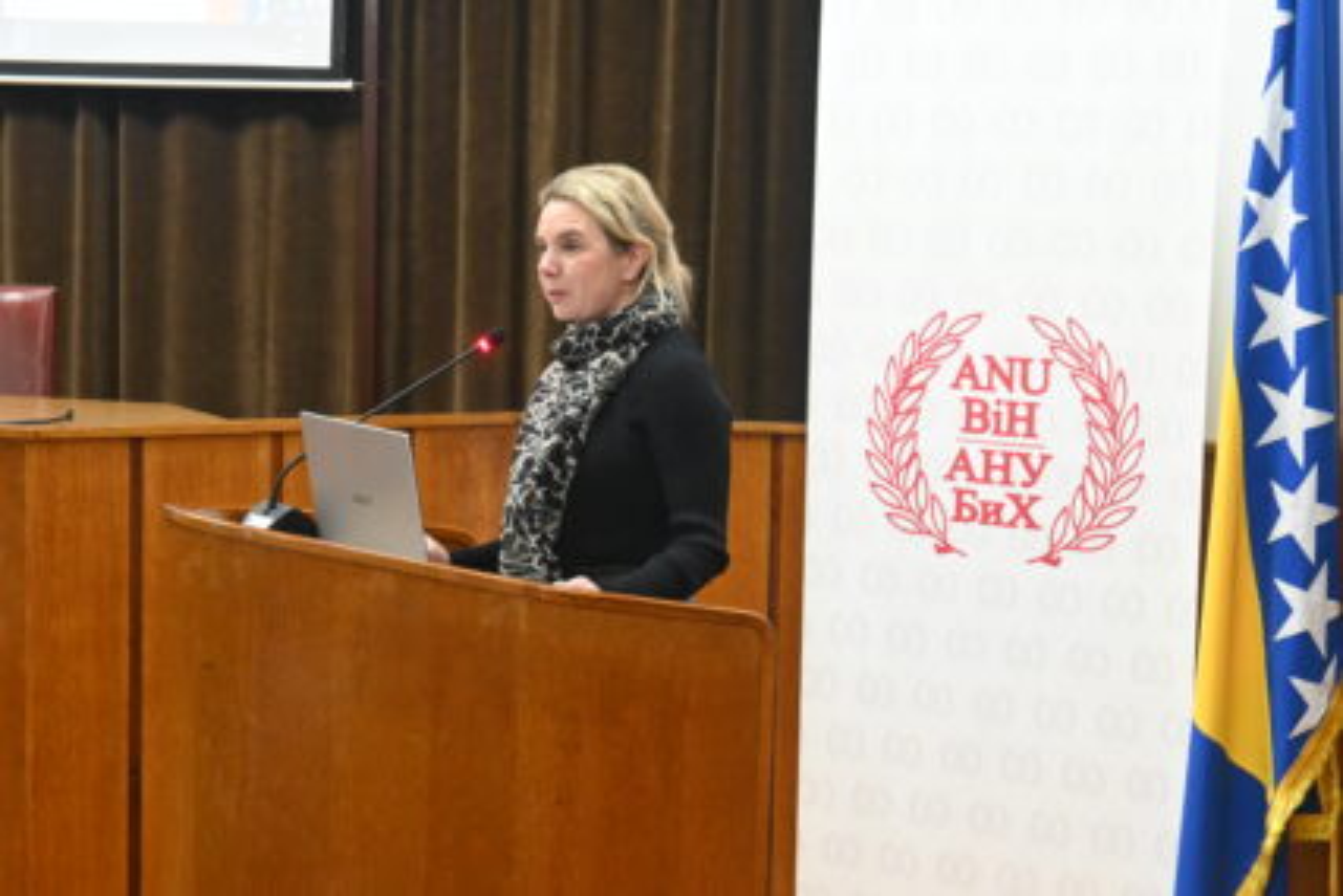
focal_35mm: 75
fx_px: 2799
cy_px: 448
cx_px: 672
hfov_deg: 27.0
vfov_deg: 18.2
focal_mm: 50
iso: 5600
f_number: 6.3
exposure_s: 1/60
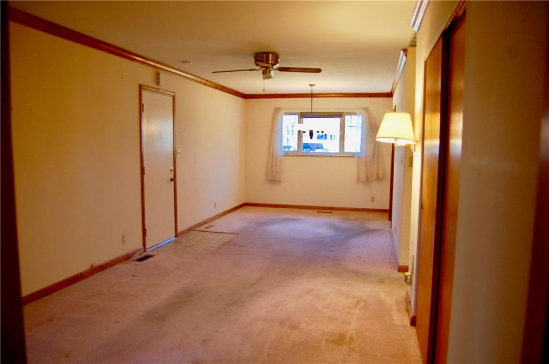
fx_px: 411
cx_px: 274
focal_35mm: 27
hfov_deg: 67.4
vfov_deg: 47.8
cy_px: 182
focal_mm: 18
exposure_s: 1/50
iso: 400
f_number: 3.5
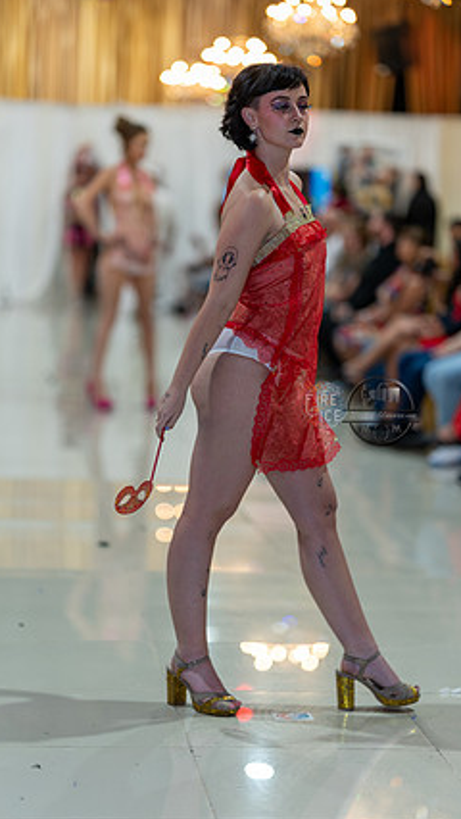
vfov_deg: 22.7
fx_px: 2040
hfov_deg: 12.9
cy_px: 411
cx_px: 217
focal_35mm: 94
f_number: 1.4
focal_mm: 85
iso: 125
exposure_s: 1/160
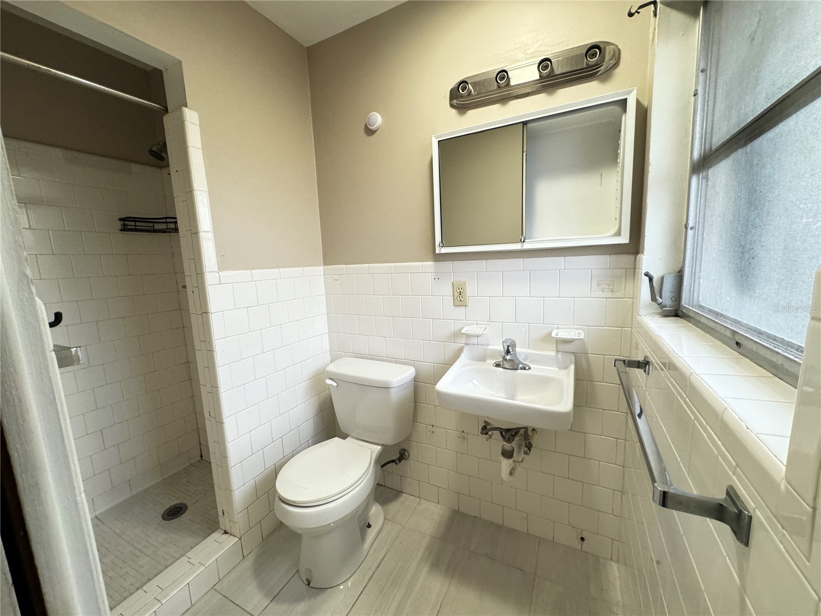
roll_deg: +2.7
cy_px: 308
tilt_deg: -9.0
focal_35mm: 14
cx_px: 410
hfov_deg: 102.1
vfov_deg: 85.7
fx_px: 332
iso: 400
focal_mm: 2.22
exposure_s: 1/60
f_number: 2.2
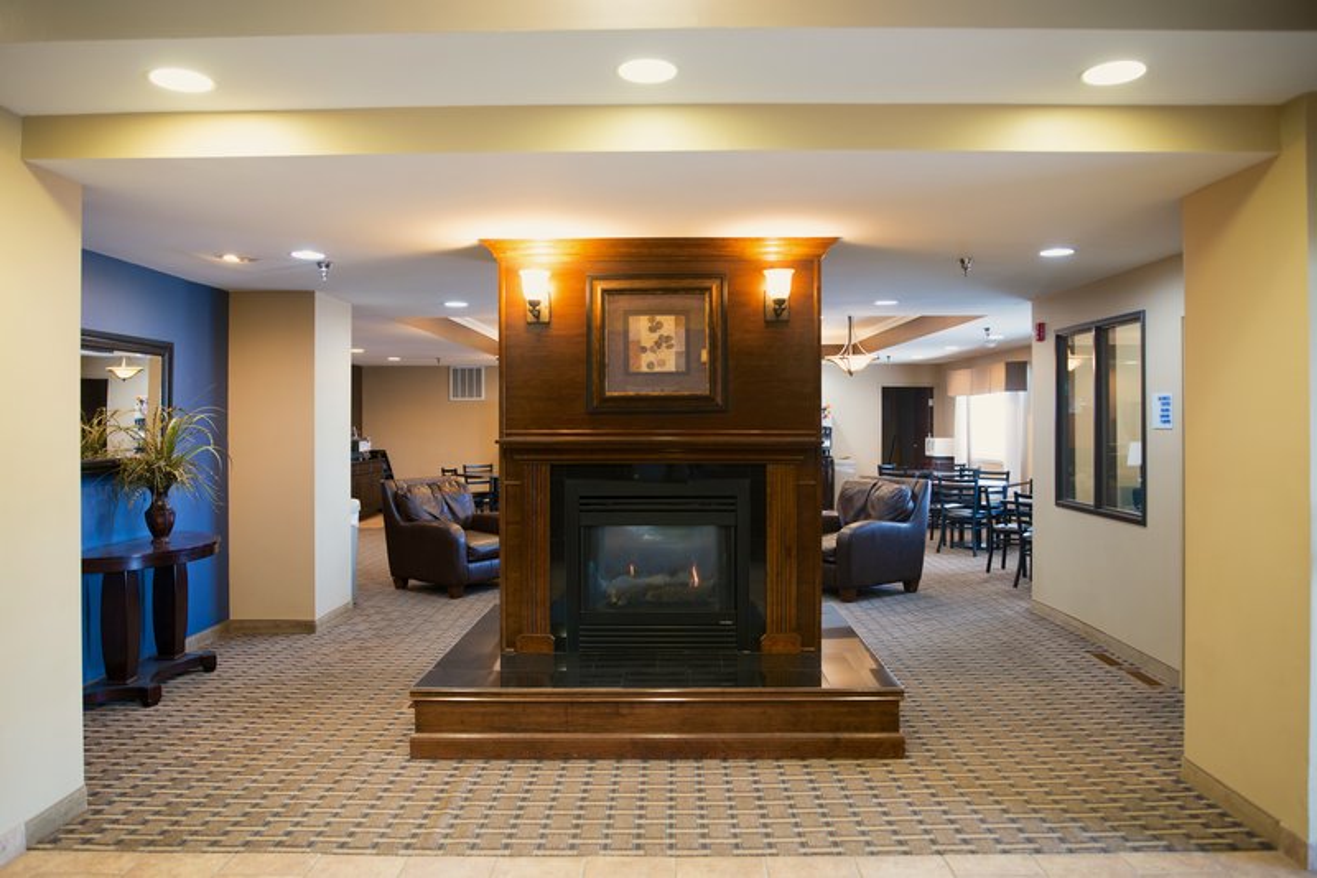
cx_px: 658
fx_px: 878
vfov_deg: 53.1
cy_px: 439
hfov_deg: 73.8
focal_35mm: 24
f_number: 2.5
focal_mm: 24
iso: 640
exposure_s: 1/60
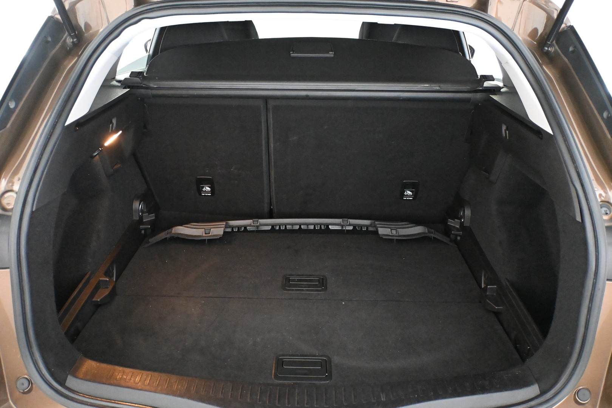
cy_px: 204
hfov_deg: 57.2
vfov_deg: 40.0
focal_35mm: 33
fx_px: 561
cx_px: 306
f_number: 4
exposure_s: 1/60
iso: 11400
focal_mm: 22
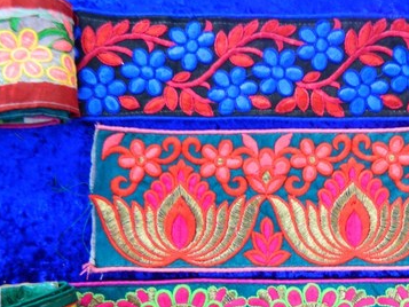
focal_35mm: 35
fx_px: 414
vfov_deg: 40.3
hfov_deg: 51.3
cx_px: 283
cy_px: 199
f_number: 3.1
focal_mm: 4.5
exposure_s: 1/3
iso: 200
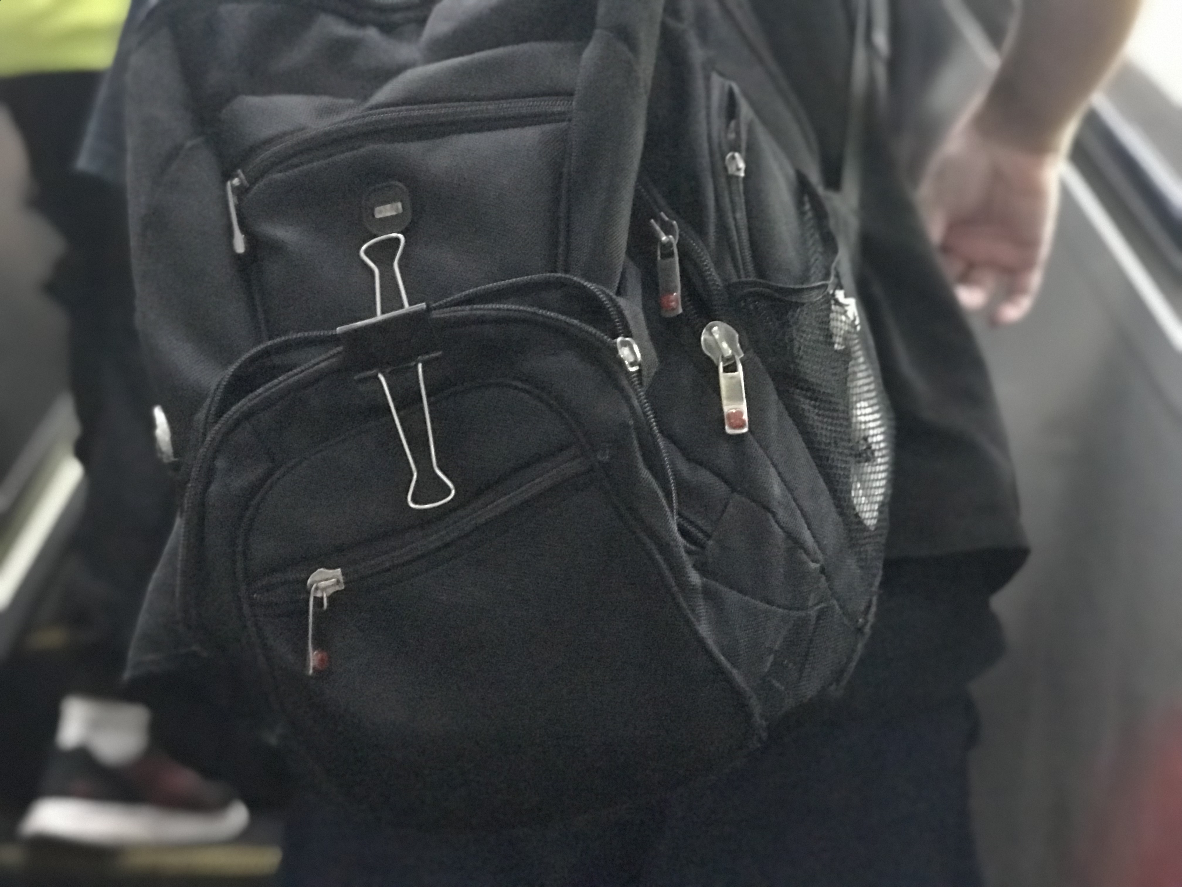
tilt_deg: +6.4
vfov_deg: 25.7
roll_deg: +0.3
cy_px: 444
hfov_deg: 33.8
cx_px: 591
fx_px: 1946
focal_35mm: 57
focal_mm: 6.6
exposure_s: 1/60
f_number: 2.8
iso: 1250
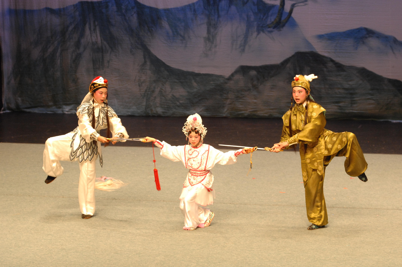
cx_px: 201
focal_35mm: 180
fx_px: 2008
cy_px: 134
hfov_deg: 11.4
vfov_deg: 7.6
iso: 800
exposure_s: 1/200
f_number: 3.2
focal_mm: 120
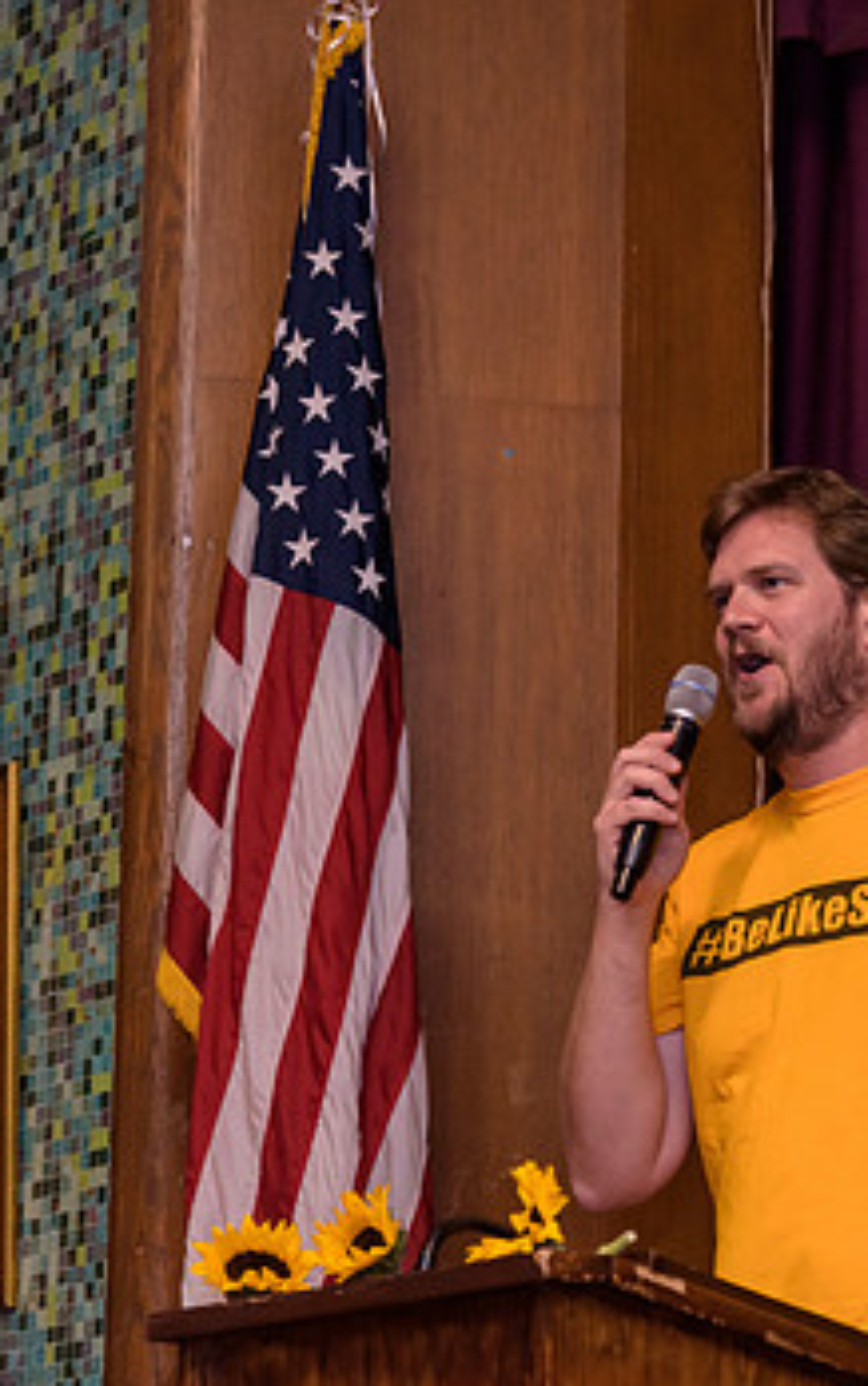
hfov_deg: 8.9
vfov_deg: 14.3
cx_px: 1003
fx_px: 5517
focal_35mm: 146
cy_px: 731
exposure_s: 1/125
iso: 2000
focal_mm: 86
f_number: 4
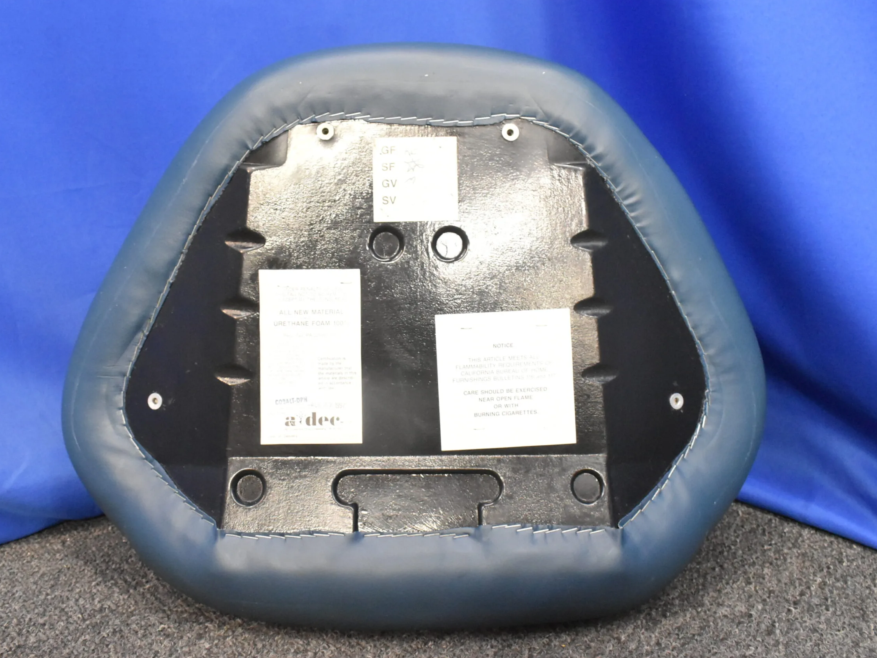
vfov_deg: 43.0
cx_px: 424
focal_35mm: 33
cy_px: 327
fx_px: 836
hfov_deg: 55.3
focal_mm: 20
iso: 5000
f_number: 8
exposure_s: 1/30
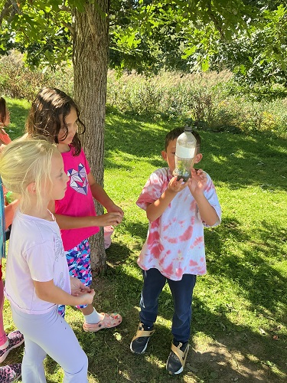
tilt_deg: -19.5
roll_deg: -2.8
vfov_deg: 61.7
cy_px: 192
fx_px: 321
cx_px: 144
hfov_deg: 48.2
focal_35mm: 29
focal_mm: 3
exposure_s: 1/279
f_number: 1.8
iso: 25
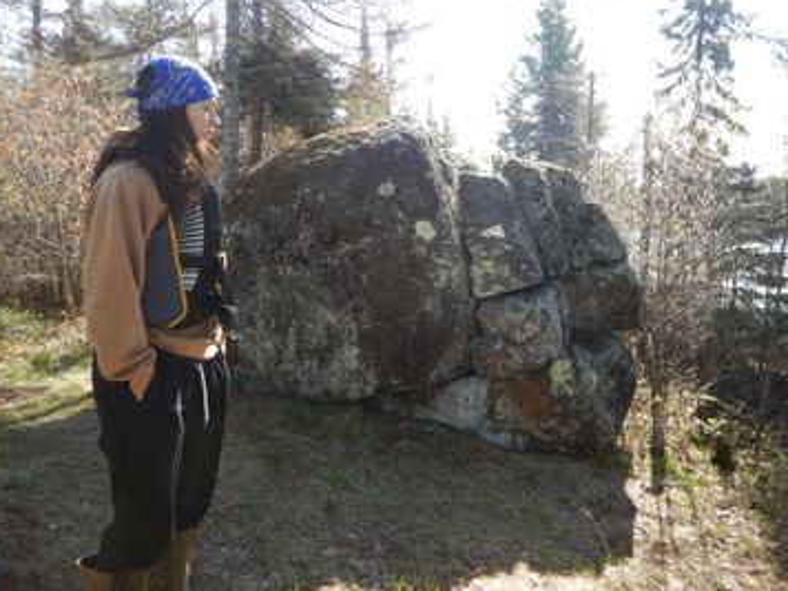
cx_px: 416
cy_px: 270
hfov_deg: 65.3
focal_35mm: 27
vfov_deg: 51.3
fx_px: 615
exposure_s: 1/320
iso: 125
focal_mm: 4.3
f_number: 2.8
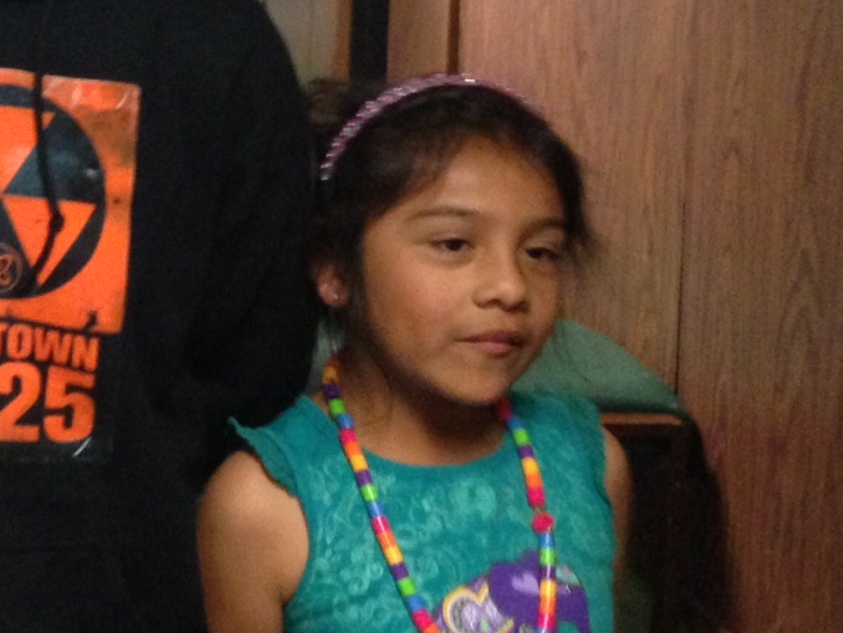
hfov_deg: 19.4
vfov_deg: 15.5
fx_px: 2290
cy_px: 46
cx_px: -222
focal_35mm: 94
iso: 400
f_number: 2.4
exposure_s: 1/20
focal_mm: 4.13
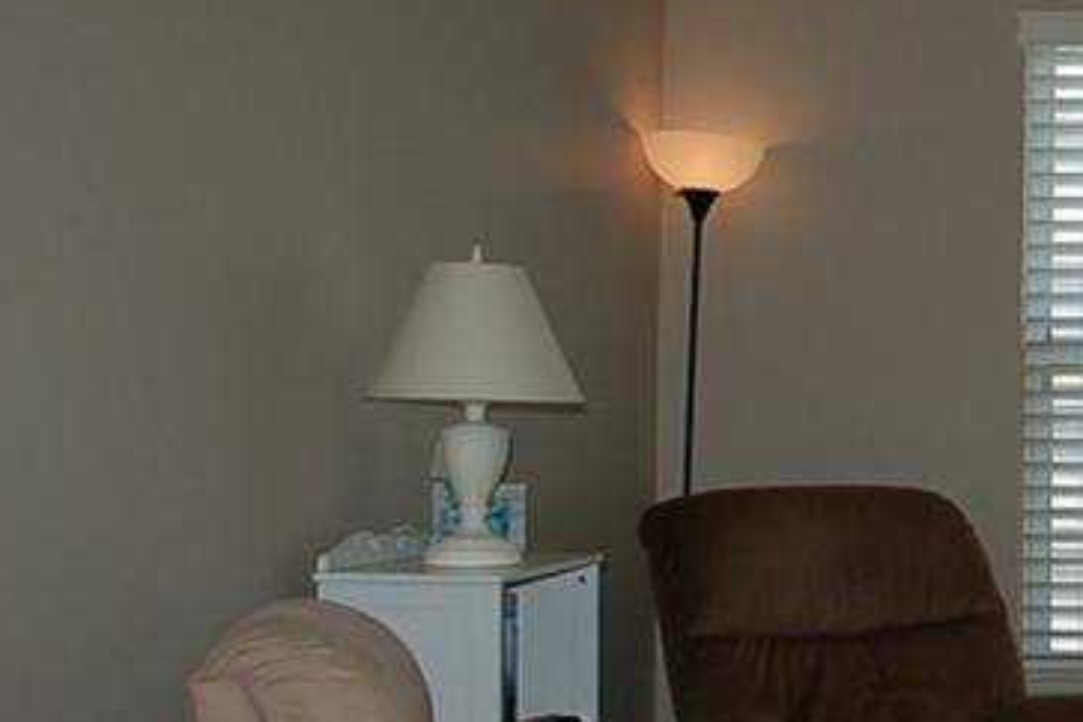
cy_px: 412
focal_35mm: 76
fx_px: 2286
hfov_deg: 23.3
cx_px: 1447
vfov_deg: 17.9
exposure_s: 1/500
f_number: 5
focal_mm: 18
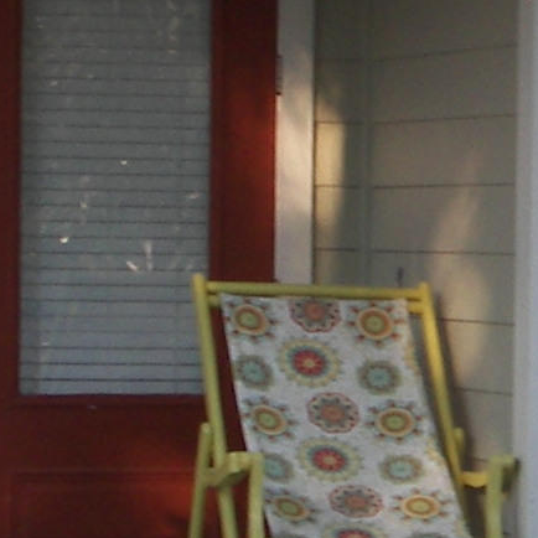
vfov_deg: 6.1
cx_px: 523
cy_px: 63
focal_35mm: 285
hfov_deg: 6.1
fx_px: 5011
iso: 50
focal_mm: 8.9
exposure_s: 1/60
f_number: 2.8
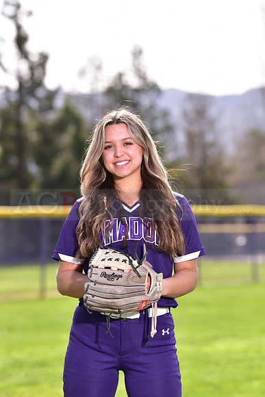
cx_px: 132
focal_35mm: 170
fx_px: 1876
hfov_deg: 8.1
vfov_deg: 12.1
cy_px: 198
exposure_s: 1/250
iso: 80
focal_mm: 170
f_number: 5
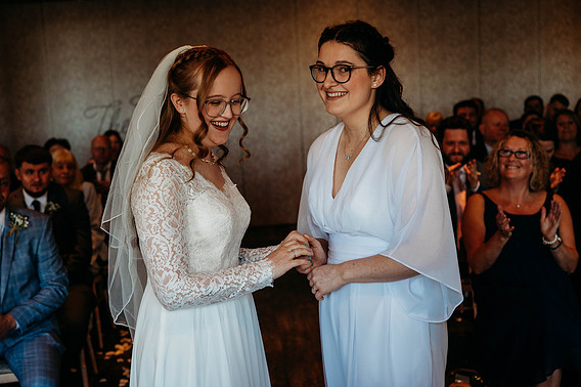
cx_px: 287
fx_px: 774
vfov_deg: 28.0
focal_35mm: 48
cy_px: 192
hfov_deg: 41.1
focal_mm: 47
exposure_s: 1/200
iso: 500
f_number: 3.5
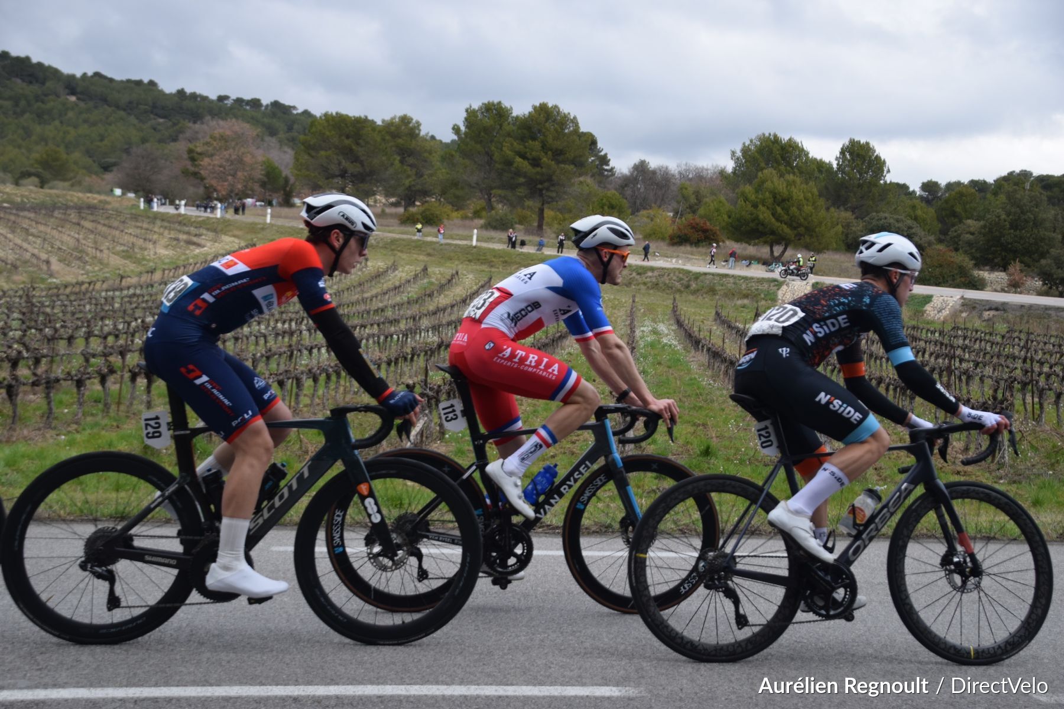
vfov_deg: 28.1
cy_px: 354
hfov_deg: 41.1
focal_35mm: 48
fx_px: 1419
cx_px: 532
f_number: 5
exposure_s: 1/1250
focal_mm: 32
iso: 400
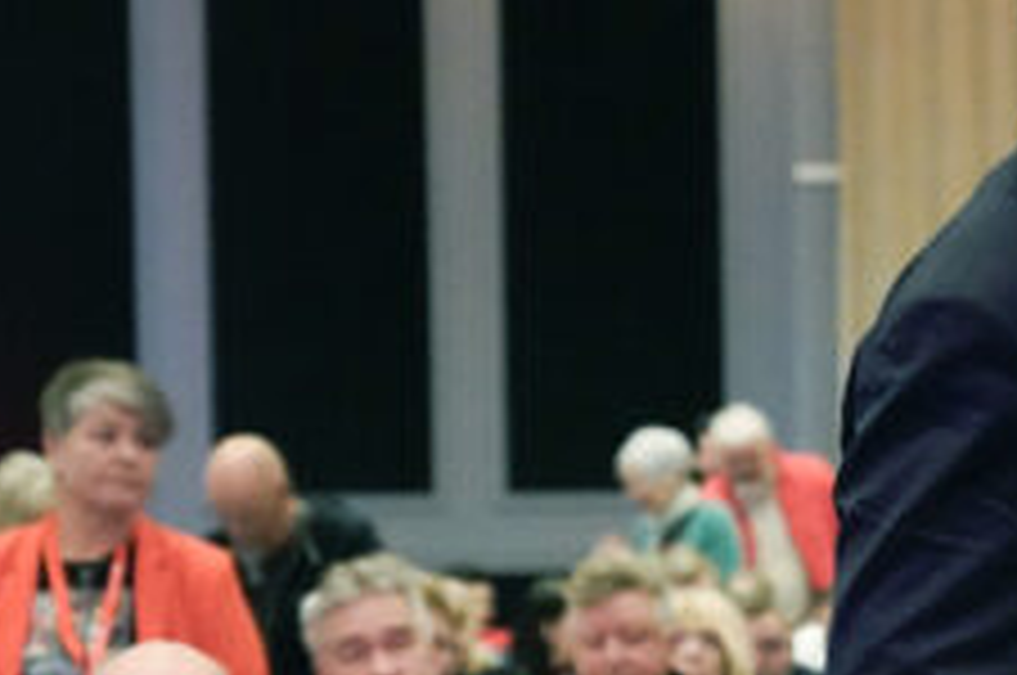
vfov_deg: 6.7
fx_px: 5727
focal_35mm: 203
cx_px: 1343
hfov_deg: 9.9
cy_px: 639
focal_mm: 71
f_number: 5
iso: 12800
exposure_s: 1/160
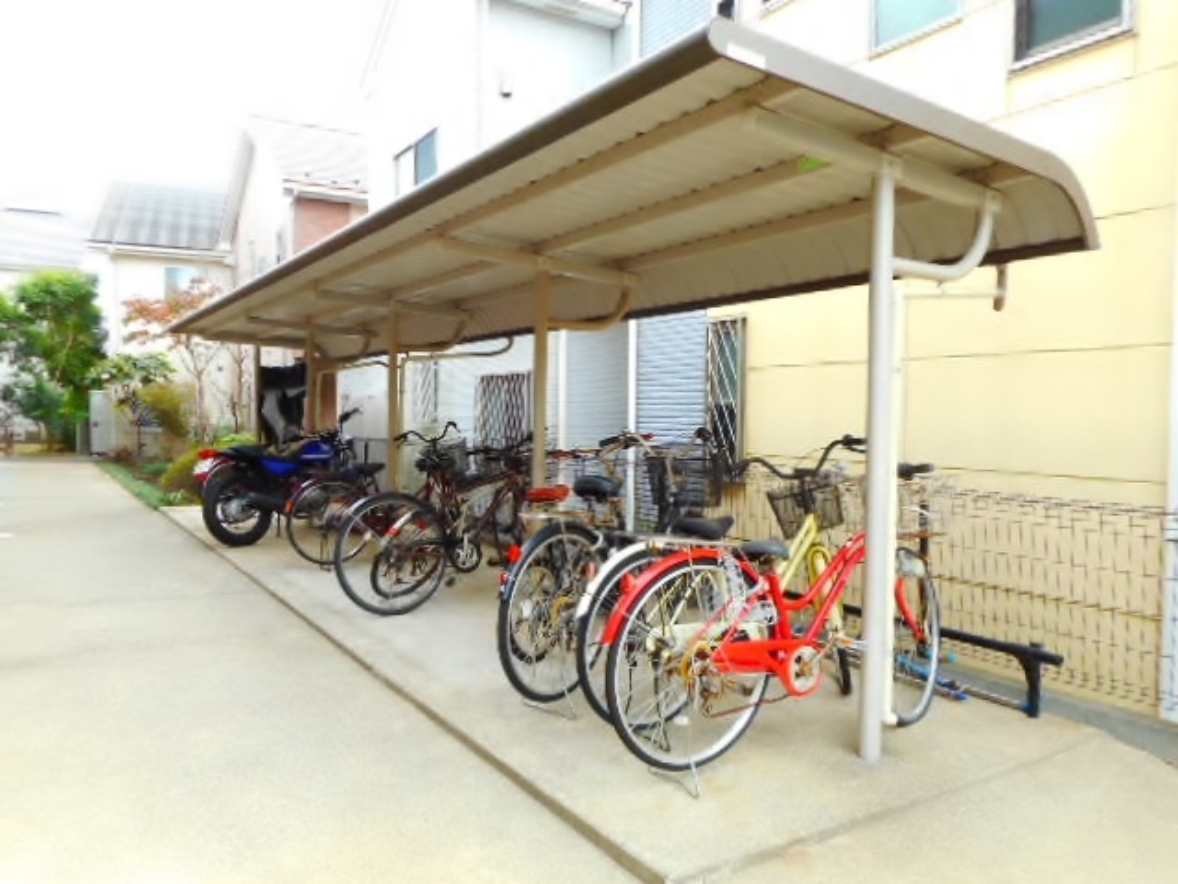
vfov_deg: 54.9
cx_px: 589
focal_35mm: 25
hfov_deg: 69.4
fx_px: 851
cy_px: 442
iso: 80
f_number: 3.7
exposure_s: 1/50
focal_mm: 4.5
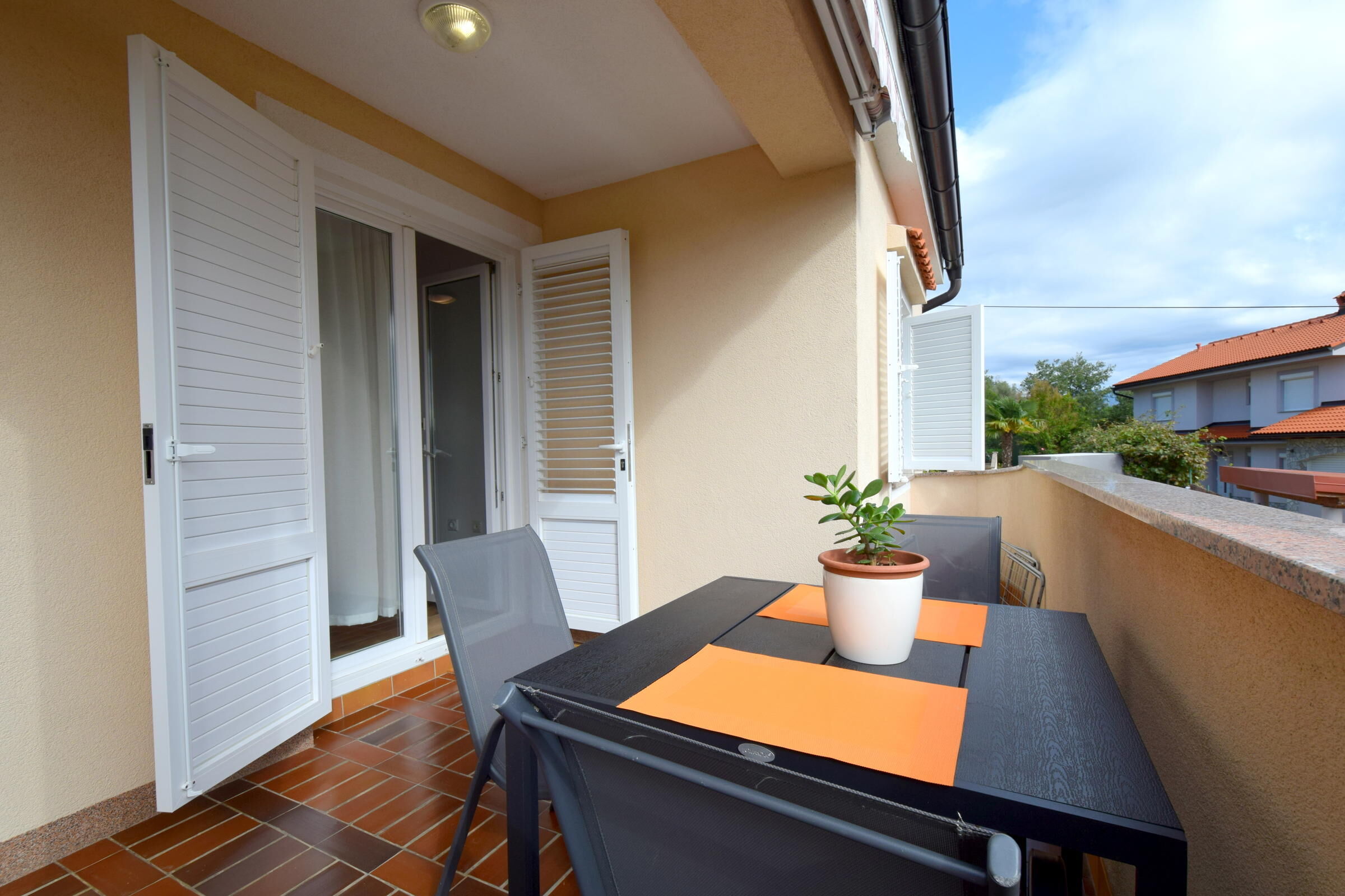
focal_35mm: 15
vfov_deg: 77.3
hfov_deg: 100.4
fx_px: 560
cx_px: 672
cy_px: 448
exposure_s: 1/320
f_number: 9
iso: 200
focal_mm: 10
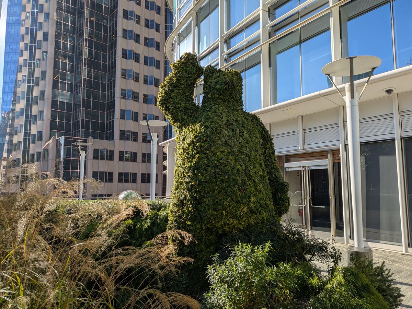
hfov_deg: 69.4
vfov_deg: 54.9
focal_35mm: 25
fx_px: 298
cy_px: 154
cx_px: 206
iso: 45
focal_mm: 5.43
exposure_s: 1/1776
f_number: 1.89
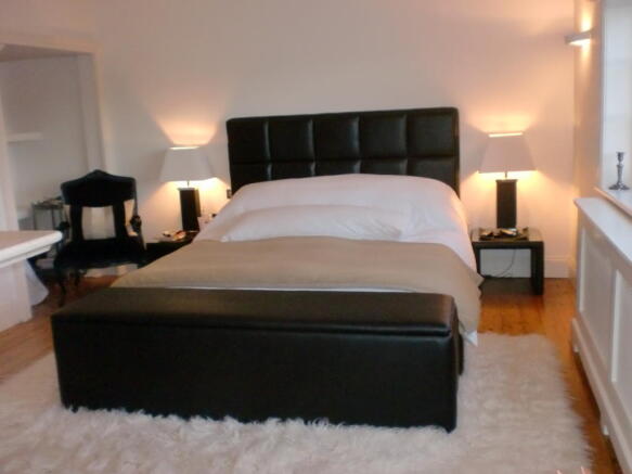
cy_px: 237
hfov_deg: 52.6
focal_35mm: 35
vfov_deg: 40.7
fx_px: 639
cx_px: 316
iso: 400
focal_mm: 6.3
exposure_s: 1/60
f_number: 3.1
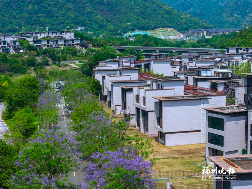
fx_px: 517
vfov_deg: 20.7
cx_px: 126
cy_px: 94
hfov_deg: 27.4
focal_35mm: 71
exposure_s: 1/1250
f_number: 2.8
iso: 100
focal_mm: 19.35
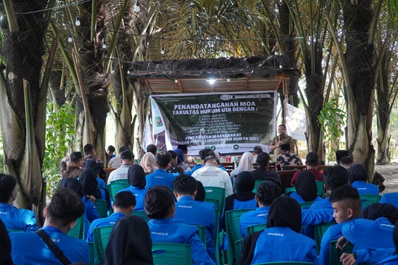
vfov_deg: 28.9
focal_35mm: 46
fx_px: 514
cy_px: 132
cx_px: 199
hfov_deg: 42.3
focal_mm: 31
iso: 800
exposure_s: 1/160
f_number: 4
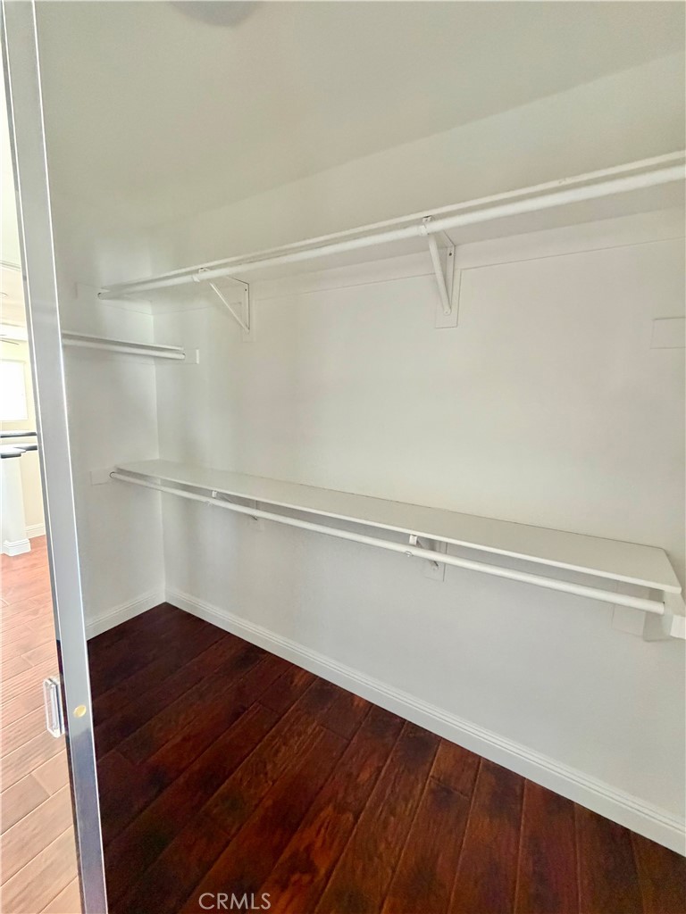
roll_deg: -1.9
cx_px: 343
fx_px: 370
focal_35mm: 14
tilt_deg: -8.8
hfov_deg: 85.7
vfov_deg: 102.1
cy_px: 457
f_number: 2.2
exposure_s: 1/60
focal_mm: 2.22
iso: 640
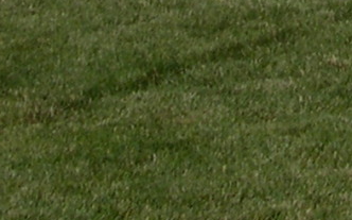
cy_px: -496
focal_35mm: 233
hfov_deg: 9.0
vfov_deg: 5.2
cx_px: 288
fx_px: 2234
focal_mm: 8
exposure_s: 1/594
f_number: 7.6
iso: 100
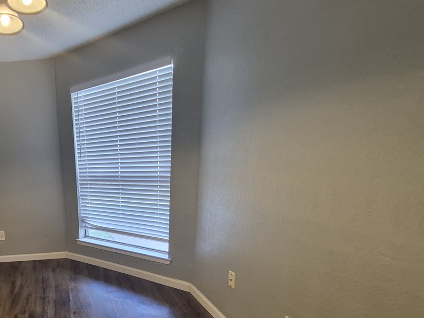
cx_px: 68
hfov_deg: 65.3
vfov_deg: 57.1
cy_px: 222
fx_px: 282
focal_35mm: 23
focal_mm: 1.74
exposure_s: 1/60
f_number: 2.2
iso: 200
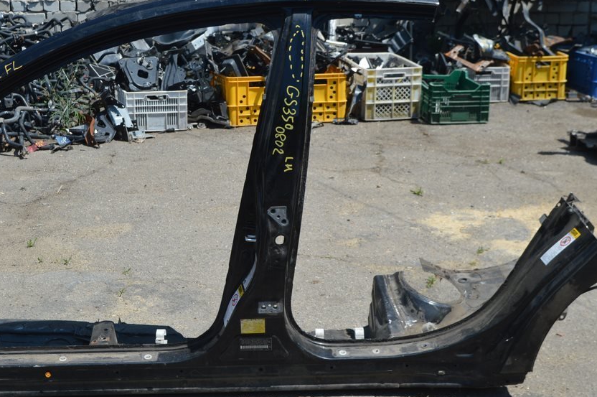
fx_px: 1070
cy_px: 195
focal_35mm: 65
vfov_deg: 21.0
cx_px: 244
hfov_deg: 31.1
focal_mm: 35
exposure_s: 1/250
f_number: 8
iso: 100
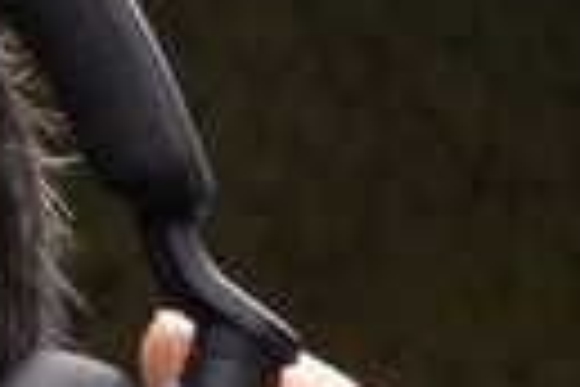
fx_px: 2832
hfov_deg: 11.2
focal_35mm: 176
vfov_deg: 7.5
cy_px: 756
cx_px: -319
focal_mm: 21
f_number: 5
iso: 400
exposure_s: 1/100
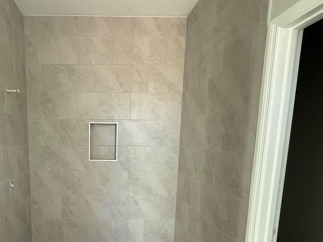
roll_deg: -0.4
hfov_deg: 73.5
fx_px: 205
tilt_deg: -7.4
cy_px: 165
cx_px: 102
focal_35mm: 22
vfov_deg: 59.4
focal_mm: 2.22
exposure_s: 1/60
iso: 500
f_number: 2.2
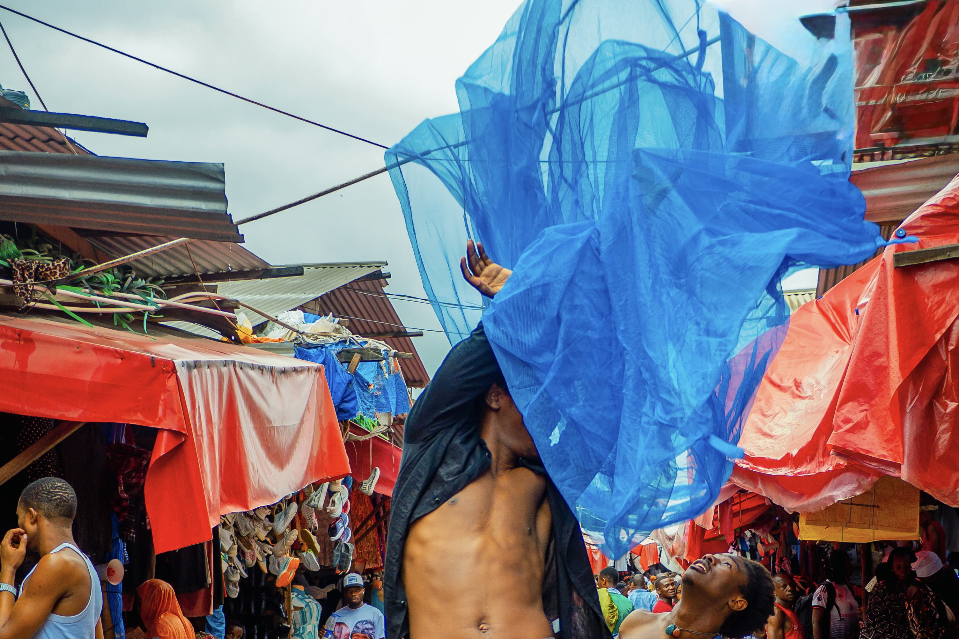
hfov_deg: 39.4
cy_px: 474
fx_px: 1332
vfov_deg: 26.7
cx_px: 588
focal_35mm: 50
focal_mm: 14
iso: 125
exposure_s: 1/320
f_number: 2.5
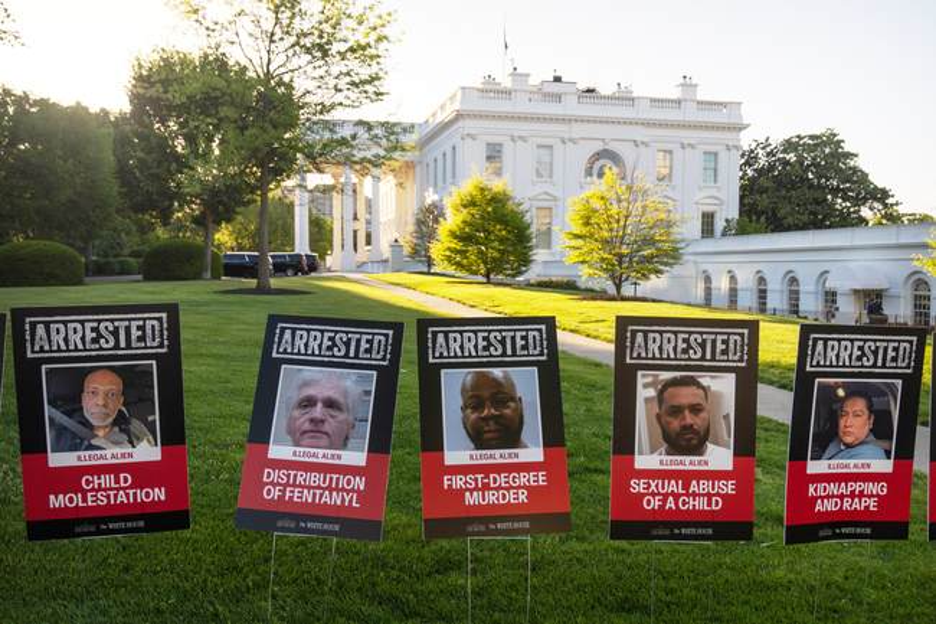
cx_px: 468
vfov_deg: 43.6
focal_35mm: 30
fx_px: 780
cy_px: 312
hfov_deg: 61.9
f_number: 4
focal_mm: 30
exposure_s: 1/1600
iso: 400
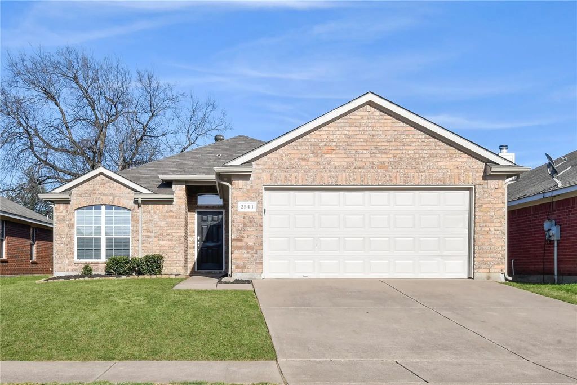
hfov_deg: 61.9
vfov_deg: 43.6
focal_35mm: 30
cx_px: 288
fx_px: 481
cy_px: 192
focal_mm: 20
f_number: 16
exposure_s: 1/80
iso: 100
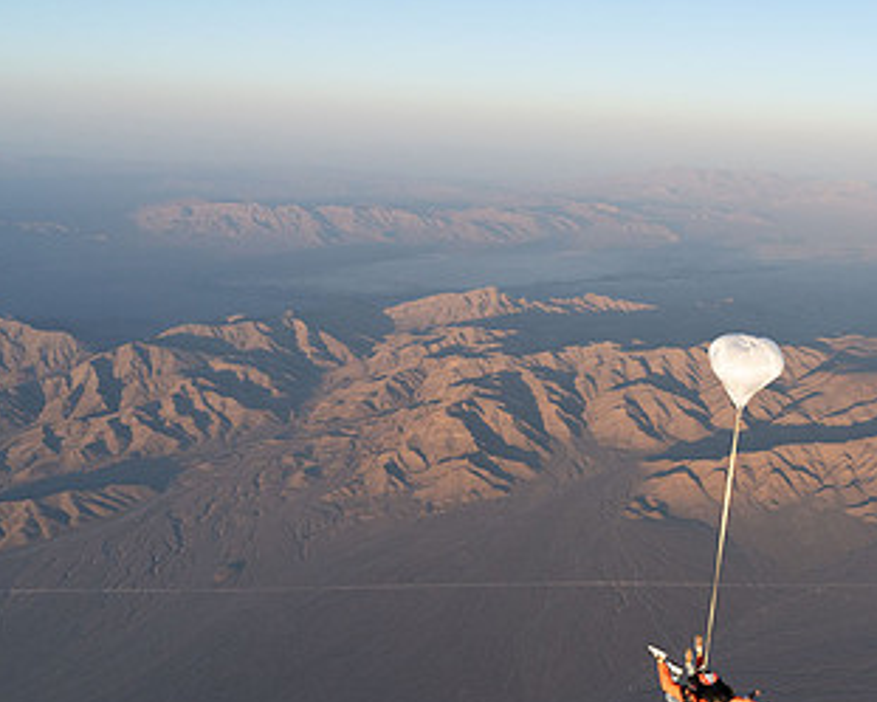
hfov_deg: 40.2
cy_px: 410
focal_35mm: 42
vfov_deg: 35.6
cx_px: 807
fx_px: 1090
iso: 1250
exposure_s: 1/2000
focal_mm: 24
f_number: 6.3
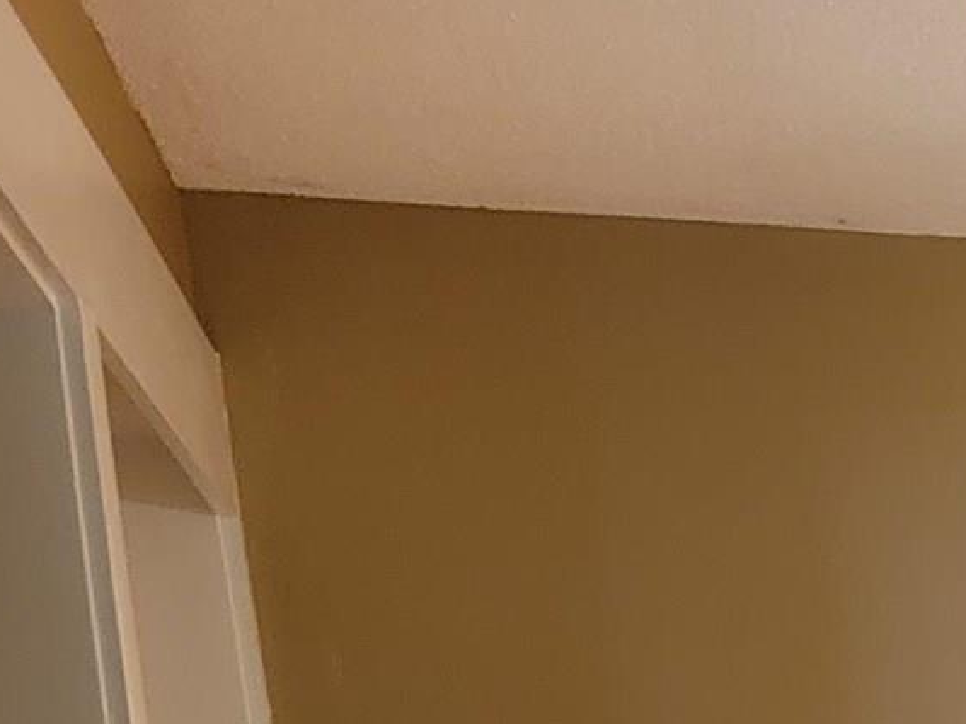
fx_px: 3627
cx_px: 2211
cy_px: 1903
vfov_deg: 9.7
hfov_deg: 12.4
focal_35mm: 130
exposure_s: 1/40
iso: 400
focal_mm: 6.7
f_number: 1.8
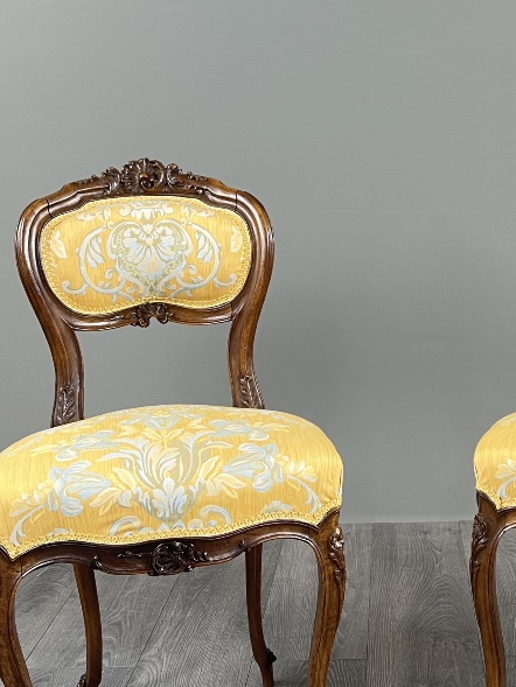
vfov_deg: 36.1
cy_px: 301
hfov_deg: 27.1
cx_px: 398
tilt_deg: -8.9
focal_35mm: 53
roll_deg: +0.0
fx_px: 1053
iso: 80
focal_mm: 5.7
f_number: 1.5
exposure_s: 1/50
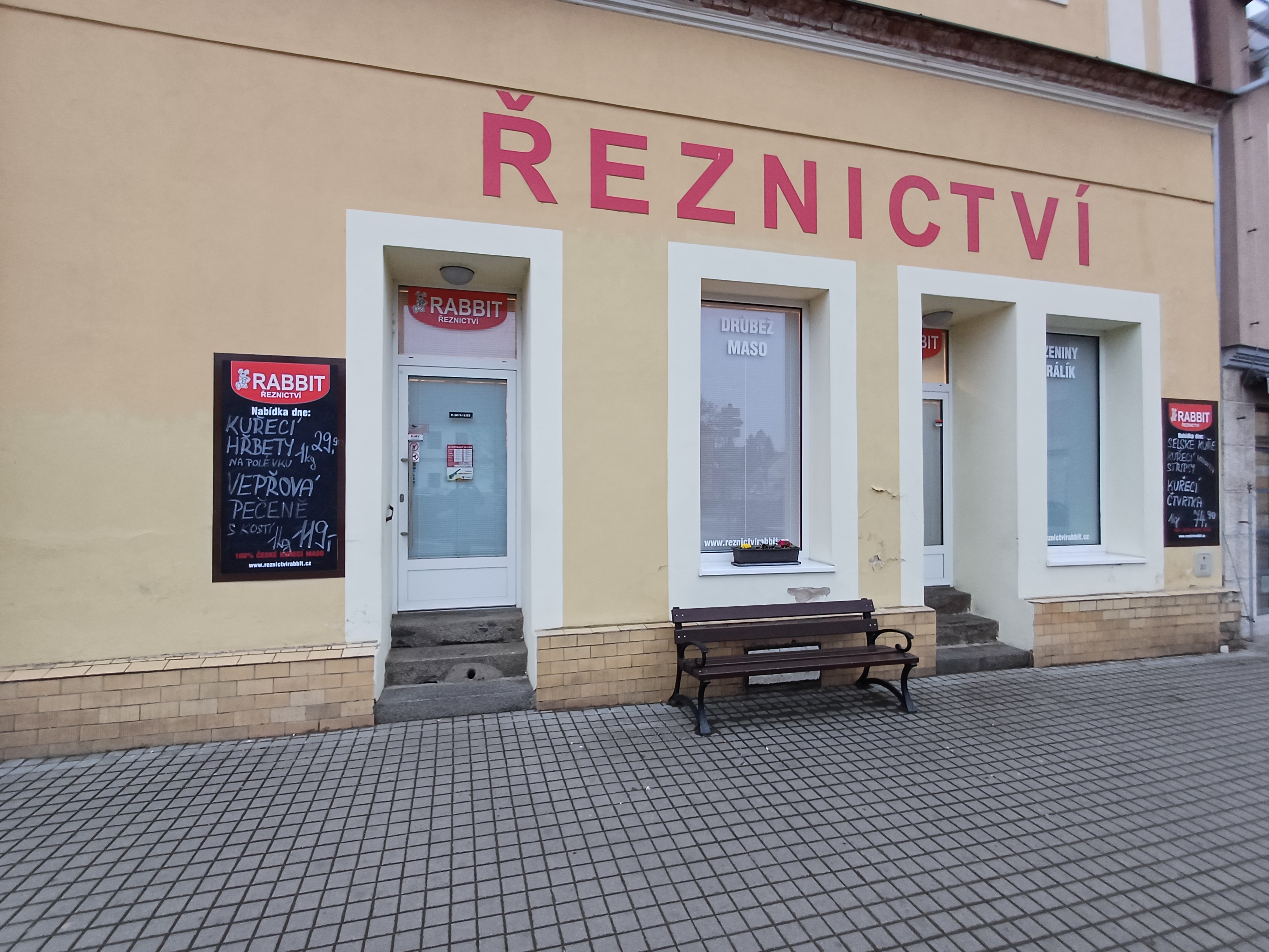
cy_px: 476
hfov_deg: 94.5
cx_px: 634
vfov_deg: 78.1
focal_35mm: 16
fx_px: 587
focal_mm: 1.64
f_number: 2.2
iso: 100
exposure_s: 1/50
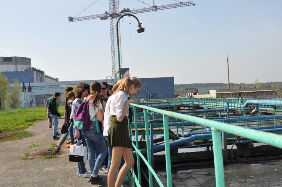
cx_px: 141
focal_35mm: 39
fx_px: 305
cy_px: 94
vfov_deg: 34.1
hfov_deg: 49.6
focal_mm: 26
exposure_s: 1/200
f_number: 13
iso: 200
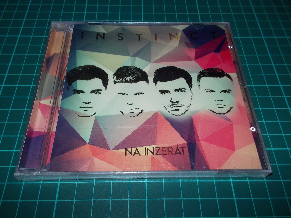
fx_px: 244
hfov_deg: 61.7
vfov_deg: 48.2
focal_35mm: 29
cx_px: 146
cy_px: 109
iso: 200
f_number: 3.3
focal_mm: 4.1
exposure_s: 1/30
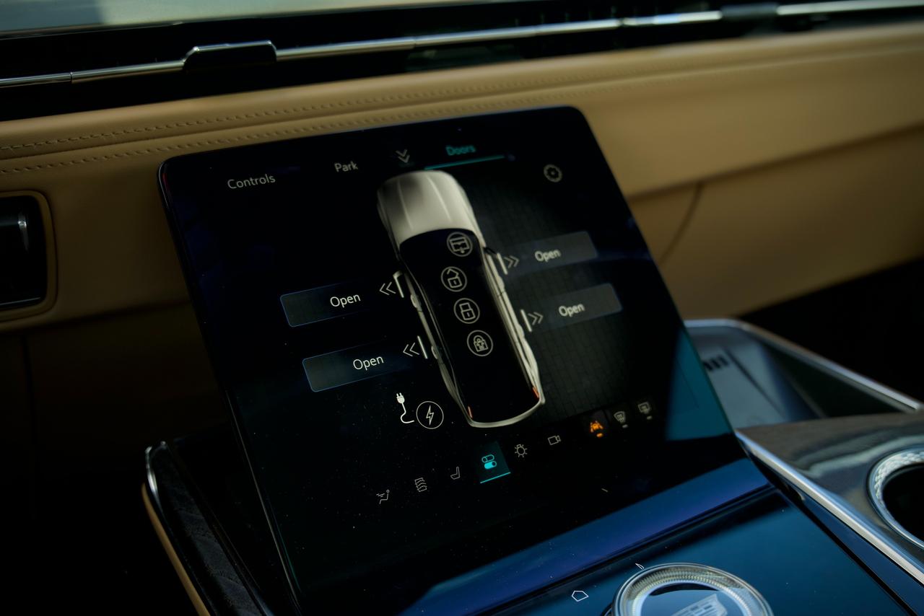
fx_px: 924
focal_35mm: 36
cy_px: 308
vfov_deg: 36.9
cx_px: 462
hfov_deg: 53.1
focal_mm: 24
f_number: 2.8
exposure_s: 1/50
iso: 250
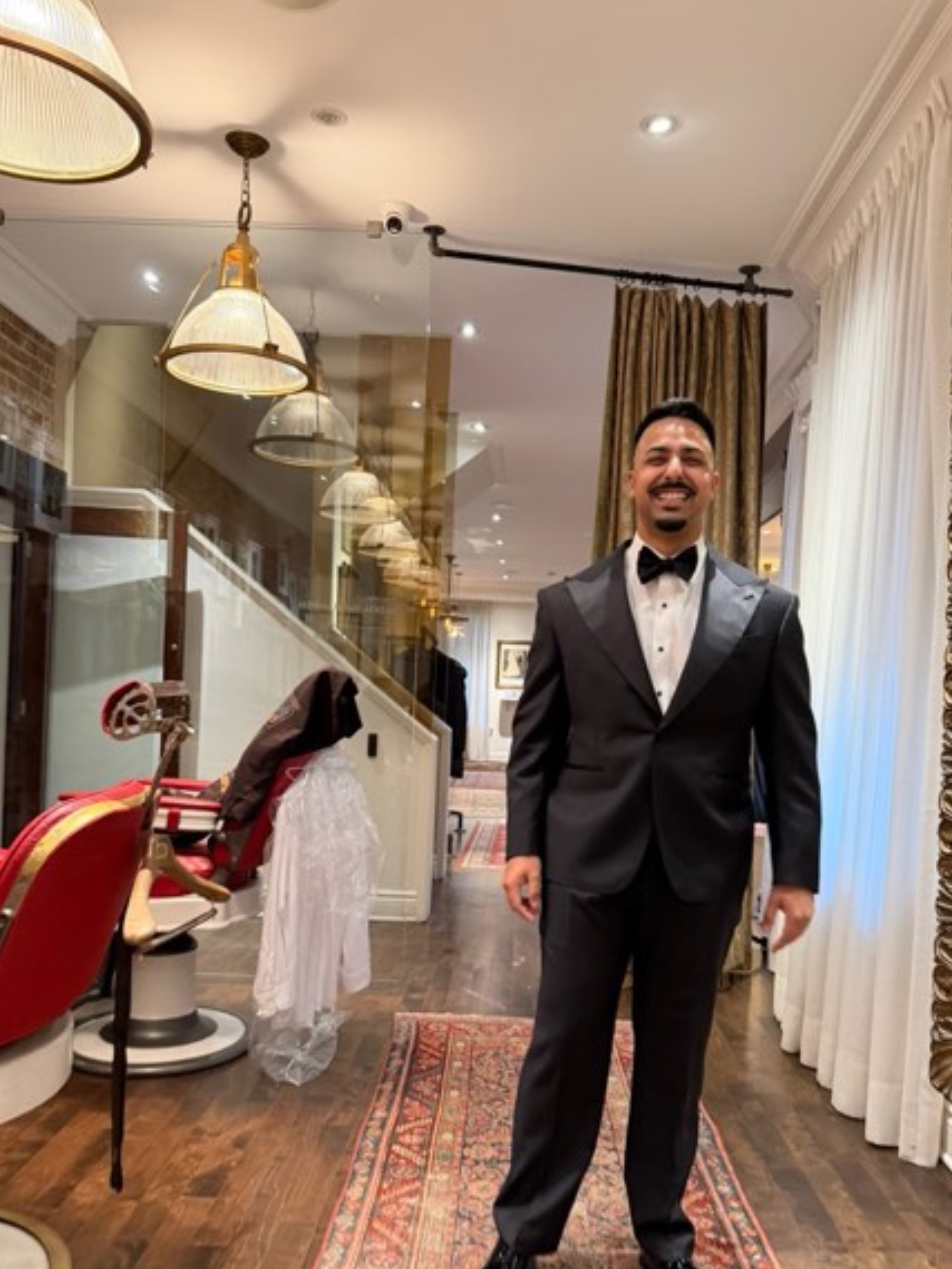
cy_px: 700
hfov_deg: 51.4
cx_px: 488
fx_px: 990
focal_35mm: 27
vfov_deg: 65.1
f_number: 1.78
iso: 500
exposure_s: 1/60
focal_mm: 6.76
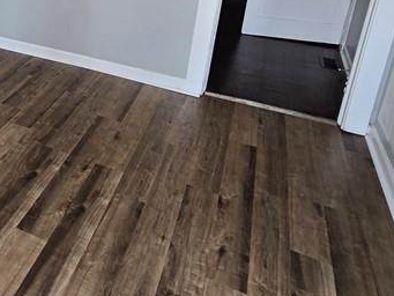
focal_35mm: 39
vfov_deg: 34.2
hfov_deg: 39.9
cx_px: -29
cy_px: 14
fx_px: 444
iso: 125
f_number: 2.2
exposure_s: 1/60
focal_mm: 2.2
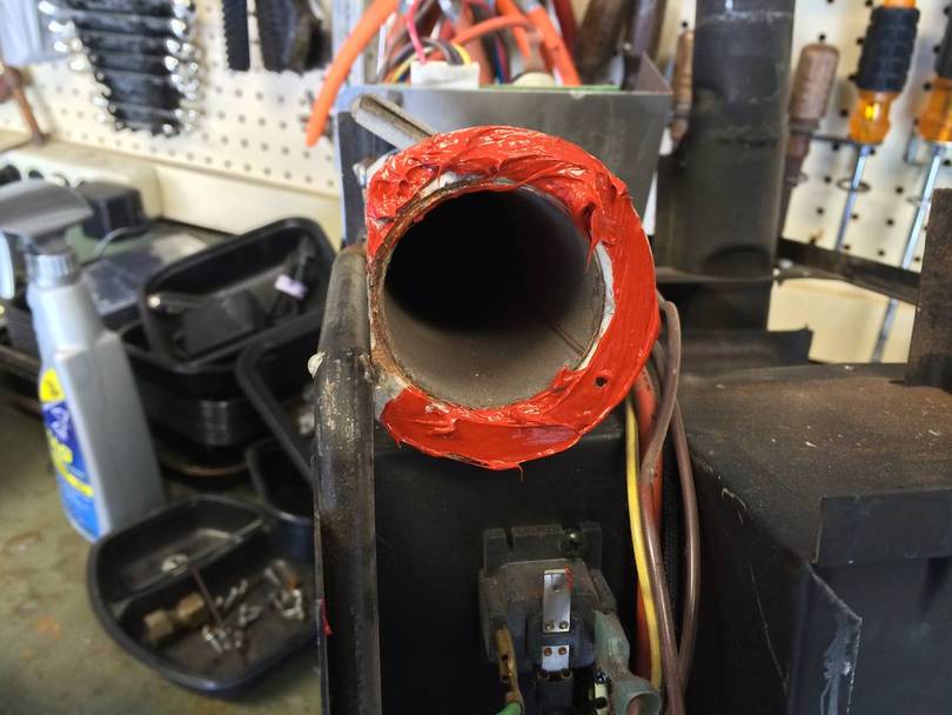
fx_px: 825
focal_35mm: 30
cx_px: 476
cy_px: 358
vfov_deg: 46.8
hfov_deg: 59.9
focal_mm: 4.12
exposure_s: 1/30
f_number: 2.2
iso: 200
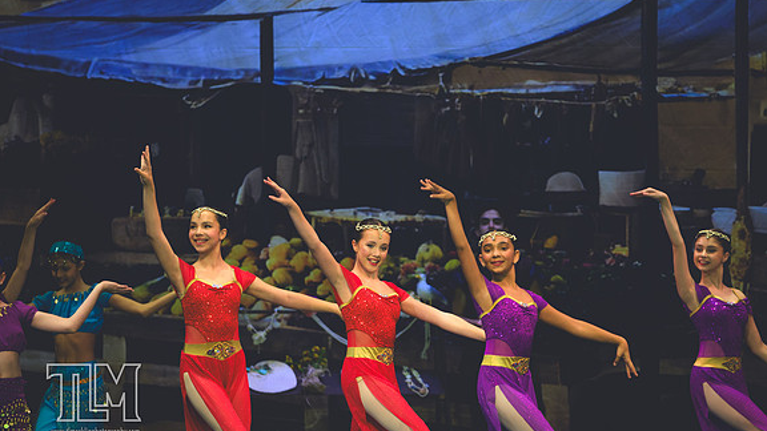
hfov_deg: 6.8
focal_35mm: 316
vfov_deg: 3.8
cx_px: 384
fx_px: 6427
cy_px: 239
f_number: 2.8
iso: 1100
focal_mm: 200
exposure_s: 1/500
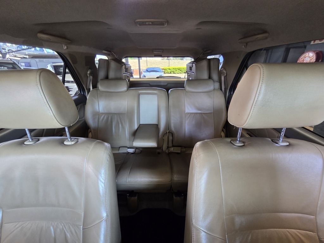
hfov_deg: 106.2
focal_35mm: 13
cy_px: 122
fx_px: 122
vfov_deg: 89.9
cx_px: 162
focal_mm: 2.2
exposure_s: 1/50
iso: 200
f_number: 2.2
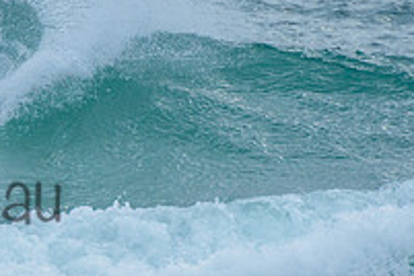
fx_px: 16294
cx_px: -22
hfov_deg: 1.5
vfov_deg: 1.0
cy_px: 90
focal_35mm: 1417
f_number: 6.3
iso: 500
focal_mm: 400
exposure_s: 1/1600
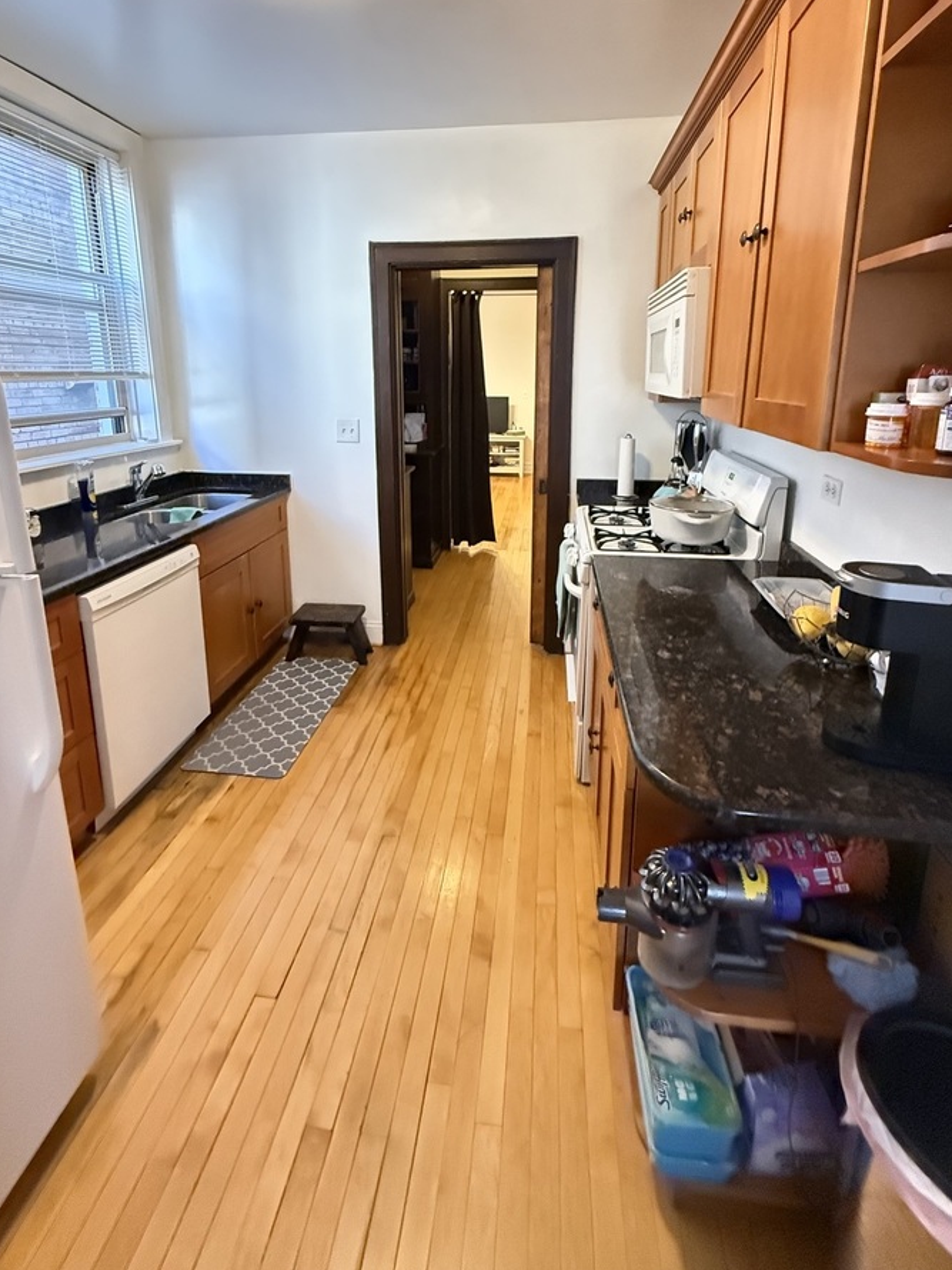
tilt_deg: -11.4
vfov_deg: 89.8
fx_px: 623
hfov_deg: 74.7
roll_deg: -0.3
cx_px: 470
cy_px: 503
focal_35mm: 17
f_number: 2.2
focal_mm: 2.22
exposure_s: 1/60
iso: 1250
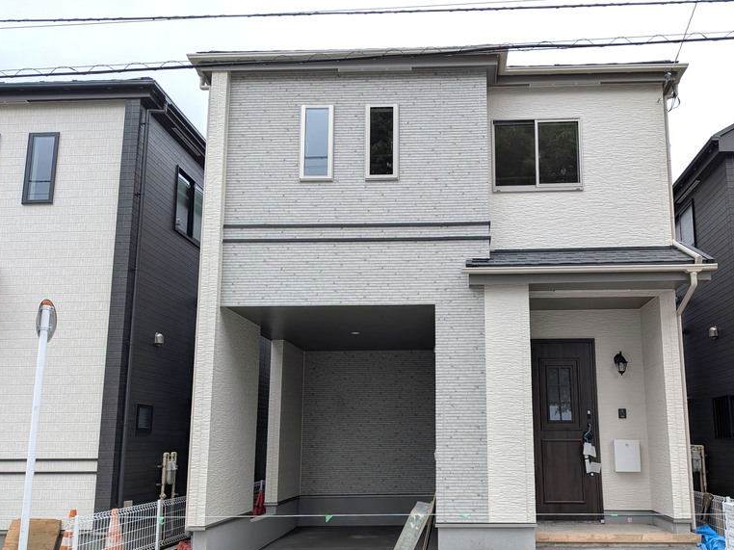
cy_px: 327
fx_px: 636
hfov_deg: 59.6
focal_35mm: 30
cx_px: 429
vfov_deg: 46.5
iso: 29
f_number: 1.7
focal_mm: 4.53
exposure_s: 1/1653
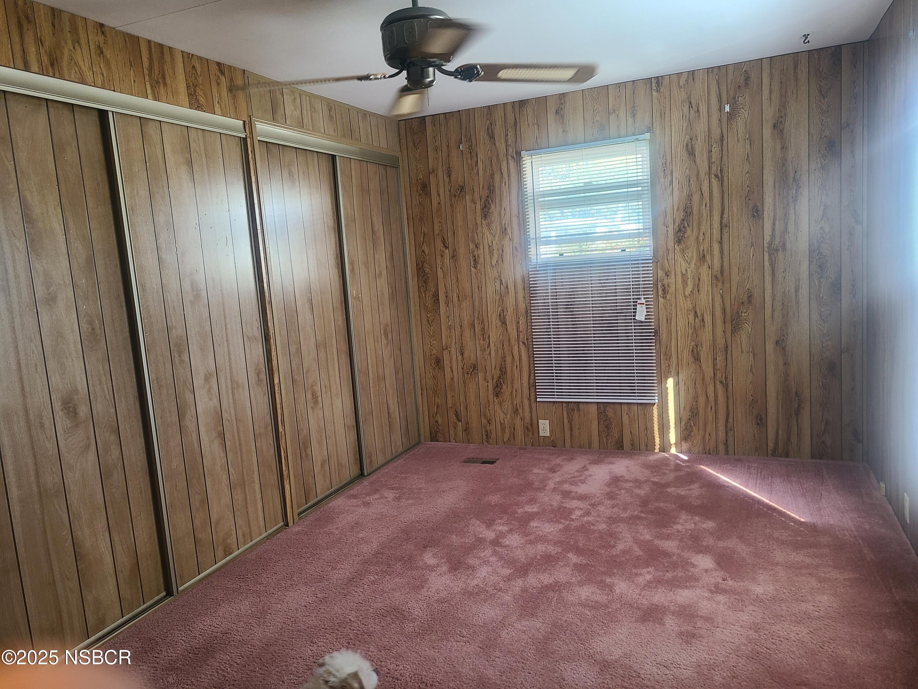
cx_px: 459
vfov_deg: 53.1
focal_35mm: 26
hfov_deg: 67.3
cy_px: 344
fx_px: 690
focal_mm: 5.4
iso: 100
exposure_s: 1/60
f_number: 1.8
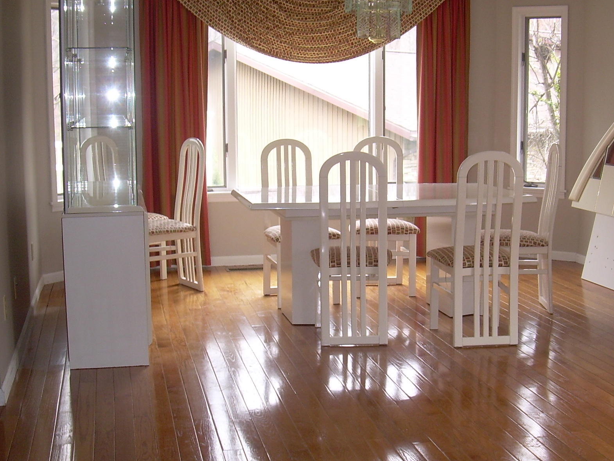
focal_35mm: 55
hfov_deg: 34.9
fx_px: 975
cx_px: 344
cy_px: 241
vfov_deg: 26.5
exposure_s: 1/30
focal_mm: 6.3
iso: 50
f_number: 2.8
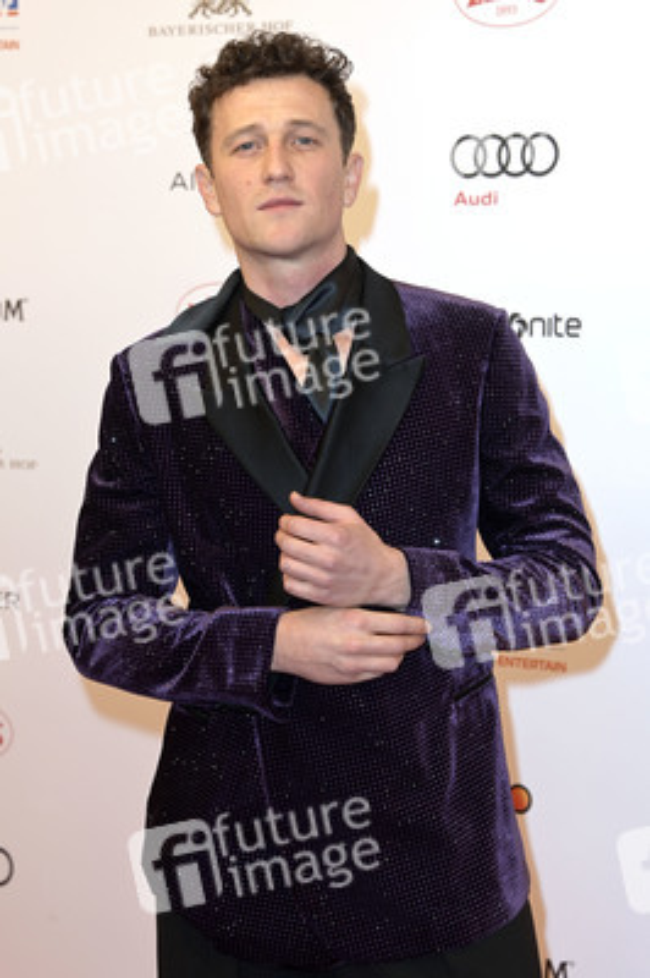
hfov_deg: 13.9
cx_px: 325
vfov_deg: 20.8
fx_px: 2659
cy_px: 489
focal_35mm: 98
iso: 400
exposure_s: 1/250
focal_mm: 98
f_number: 6.3
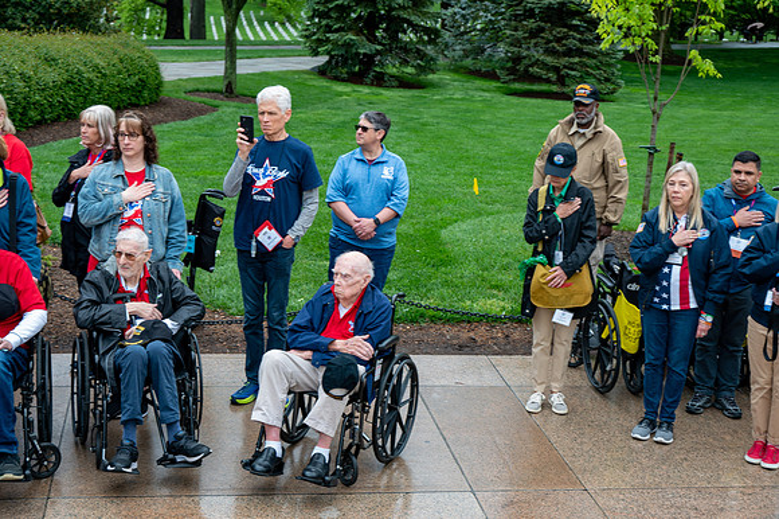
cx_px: 390
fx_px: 1146
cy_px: 260
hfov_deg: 37.5
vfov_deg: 25.5
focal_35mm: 53
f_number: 6.3
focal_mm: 53
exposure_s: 1/100
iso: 280
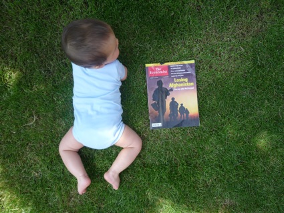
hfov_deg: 69.4
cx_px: 142
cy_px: 106
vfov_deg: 54.9
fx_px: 205
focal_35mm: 25
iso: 100
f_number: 2.8
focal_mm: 4.4
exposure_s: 1/320
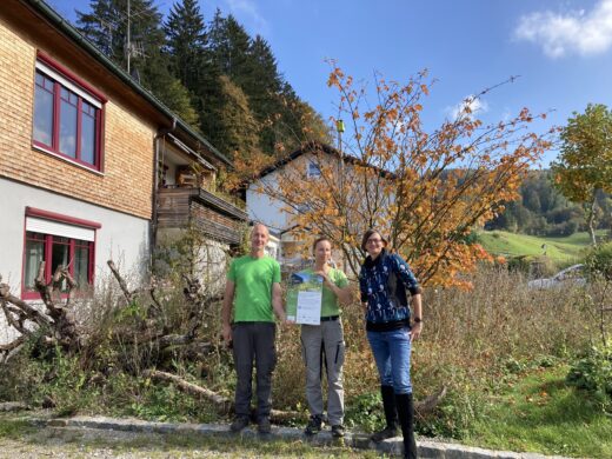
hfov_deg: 63.4
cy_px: 230
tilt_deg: +7.4
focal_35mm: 28
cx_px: 306
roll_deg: +0.5
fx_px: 495
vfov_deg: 49.7
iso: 20
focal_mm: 3.99
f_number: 1.8
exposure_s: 1/899
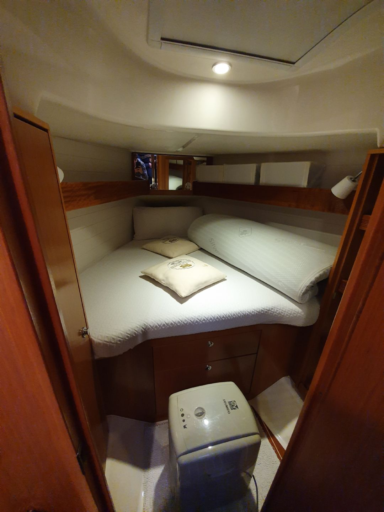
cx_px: 192
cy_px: 256
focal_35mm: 13
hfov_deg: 89.9
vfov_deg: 106.2
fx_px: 192
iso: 400
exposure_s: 1/33
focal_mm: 1.8
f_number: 2.2
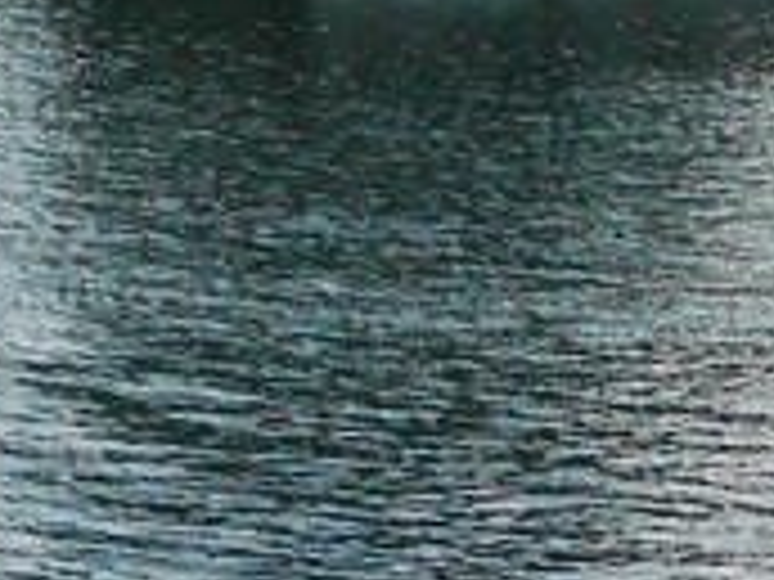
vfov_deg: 7.3
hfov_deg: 9.1
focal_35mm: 195
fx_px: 4360
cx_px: -1112
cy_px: -661
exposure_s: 1/400
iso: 160
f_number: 6.3
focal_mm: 14
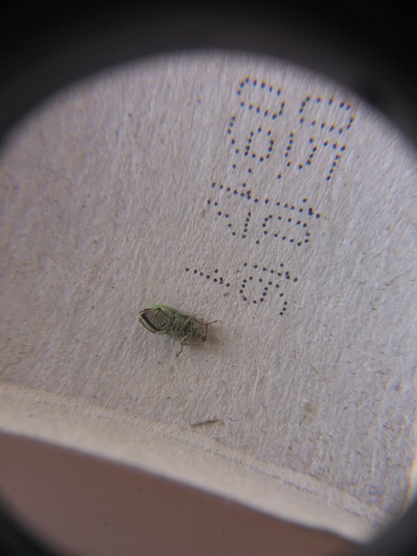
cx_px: 208
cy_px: 278
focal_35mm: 28
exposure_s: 1/40
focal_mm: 3.7
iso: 80
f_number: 1.9
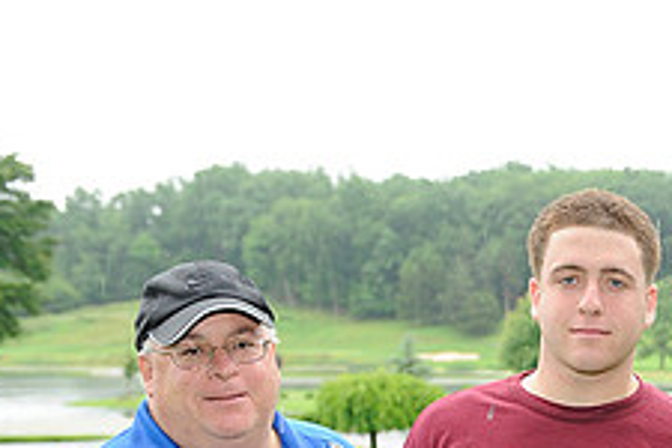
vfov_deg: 14.7
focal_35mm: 90
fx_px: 1680
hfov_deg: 21.1
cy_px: 538
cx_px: 797
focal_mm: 35
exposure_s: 1/250
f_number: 4
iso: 400
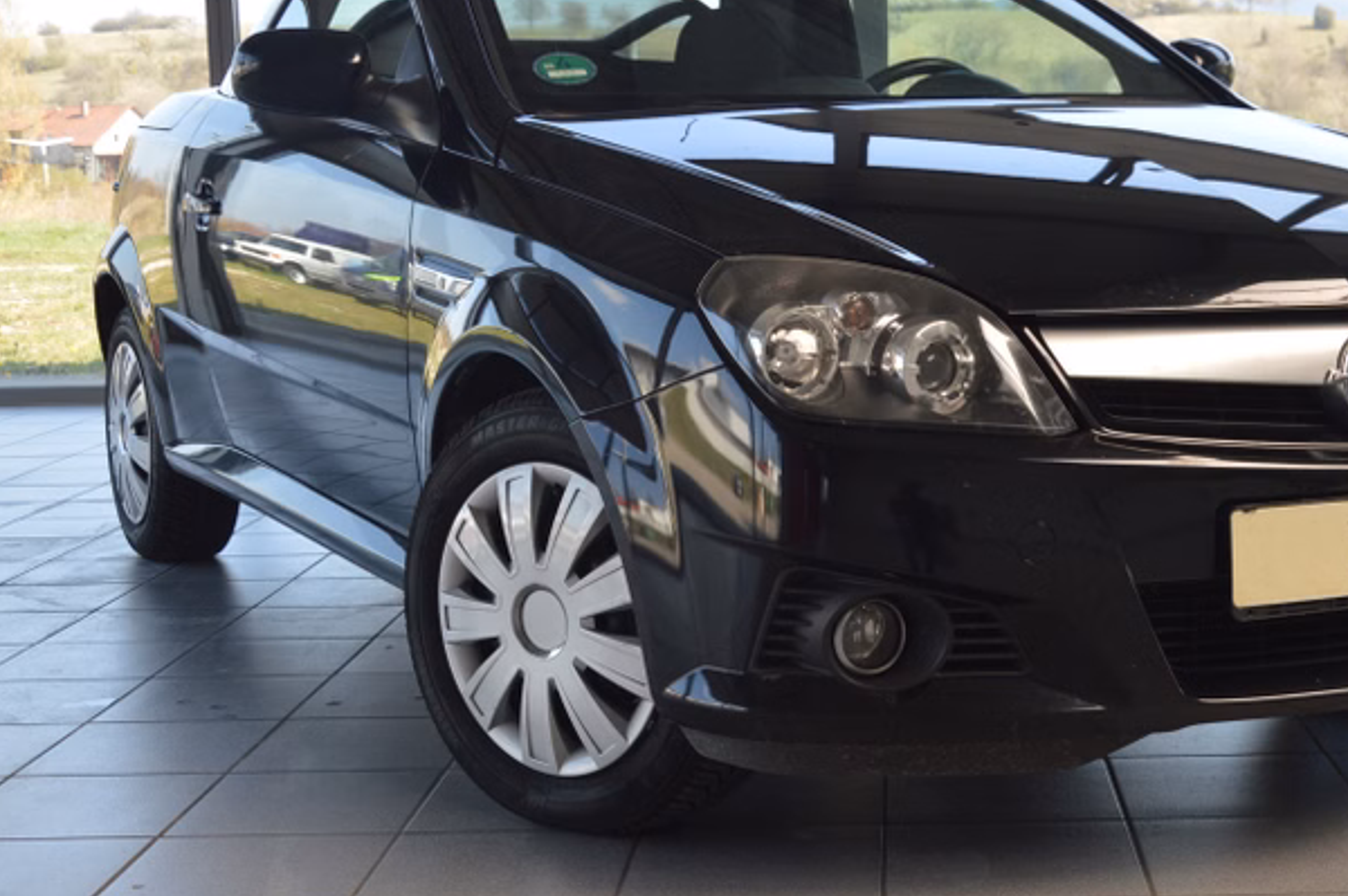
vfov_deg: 22.6
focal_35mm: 60
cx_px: 874
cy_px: 438
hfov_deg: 33.2
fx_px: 2245
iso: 250
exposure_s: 1/125
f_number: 5.6
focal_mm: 30
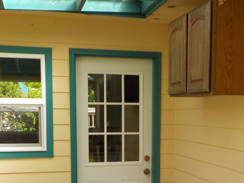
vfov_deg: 26.2
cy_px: 161
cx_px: 149
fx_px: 381
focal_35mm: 54
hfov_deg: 35.4
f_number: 3.3
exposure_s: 1/200
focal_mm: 4.1
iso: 125
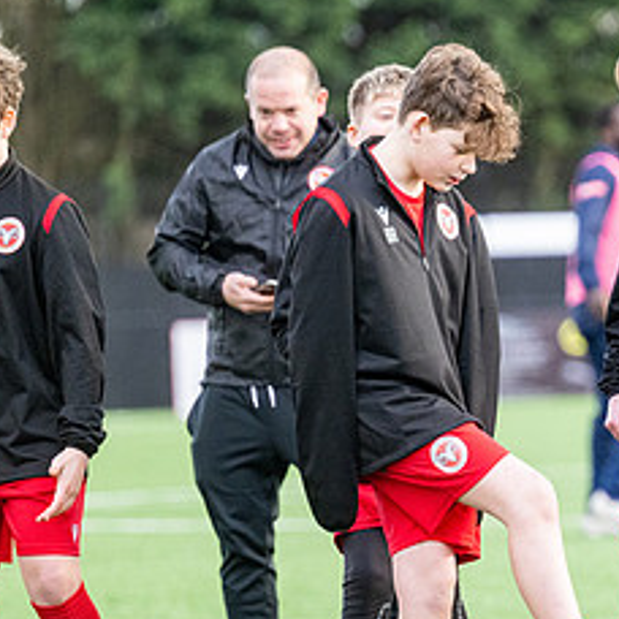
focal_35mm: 454
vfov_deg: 3.9
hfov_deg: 3.9
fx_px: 9185
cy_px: 419
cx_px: 768
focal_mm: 210
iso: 2000
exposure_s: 1/1250
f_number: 4
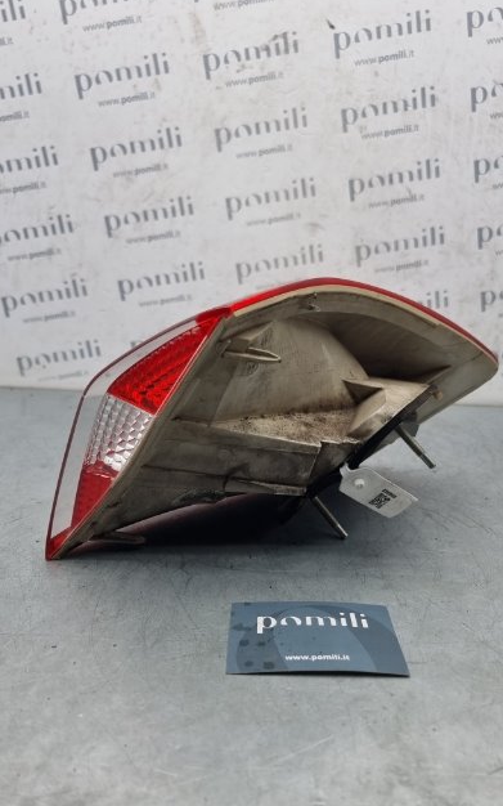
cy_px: 404
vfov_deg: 70.4
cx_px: 278
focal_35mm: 26
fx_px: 571
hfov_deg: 47.5
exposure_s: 1/225
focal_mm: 6.7
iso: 50
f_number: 1.8
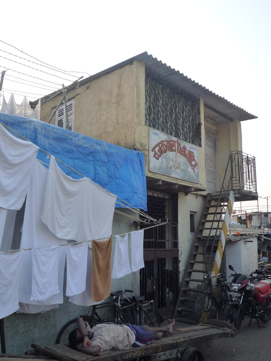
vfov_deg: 56.8
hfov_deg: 44.2
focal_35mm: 32
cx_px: 136
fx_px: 334
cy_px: 180
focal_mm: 4.7
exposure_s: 1/500
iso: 160
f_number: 3.5
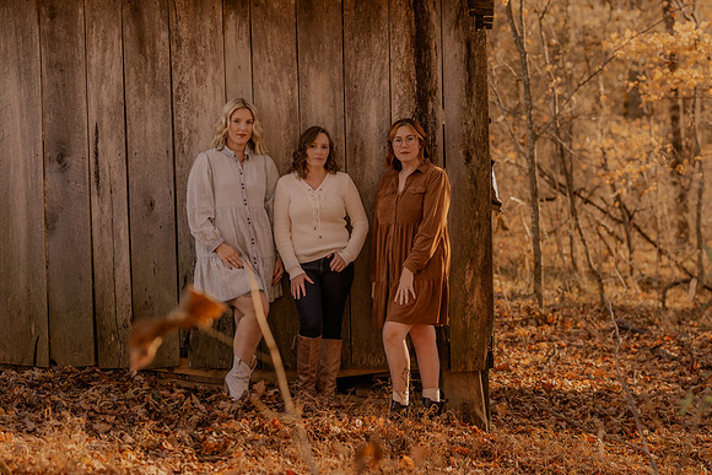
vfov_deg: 16.1
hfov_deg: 23.9
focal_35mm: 85
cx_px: 356
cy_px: 238
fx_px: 1681
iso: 200
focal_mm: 85
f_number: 2.8
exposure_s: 1/250
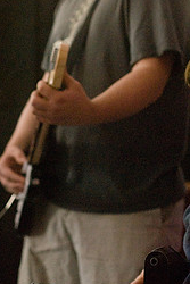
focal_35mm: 135
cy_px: 107
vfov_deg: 15.2
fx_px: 1067
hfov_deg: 10.2
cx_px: 109
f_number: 2.8
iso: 1000
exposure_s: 1/125
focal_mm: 50
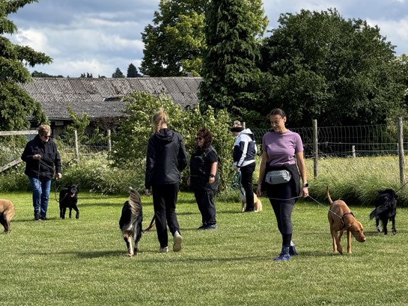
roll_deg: +0.0
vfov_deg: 9.6
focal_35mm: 154
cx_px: 240
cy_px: 177
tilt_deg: -1.9
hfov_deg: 12.8
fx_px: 1816
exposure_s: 1/870
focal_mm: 15.66
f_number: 2.8
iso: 50
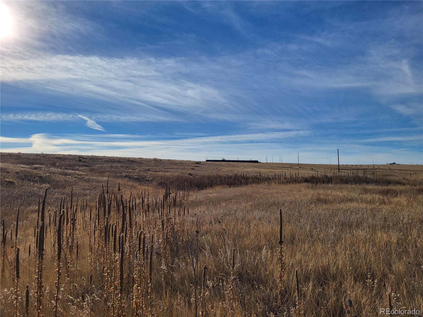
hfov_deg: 67.3
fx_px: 318
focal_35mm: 26
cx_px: 212
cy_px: 158
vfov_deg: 53.1
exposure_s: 1/5200
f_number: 1.8
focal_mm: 5.4
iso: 40
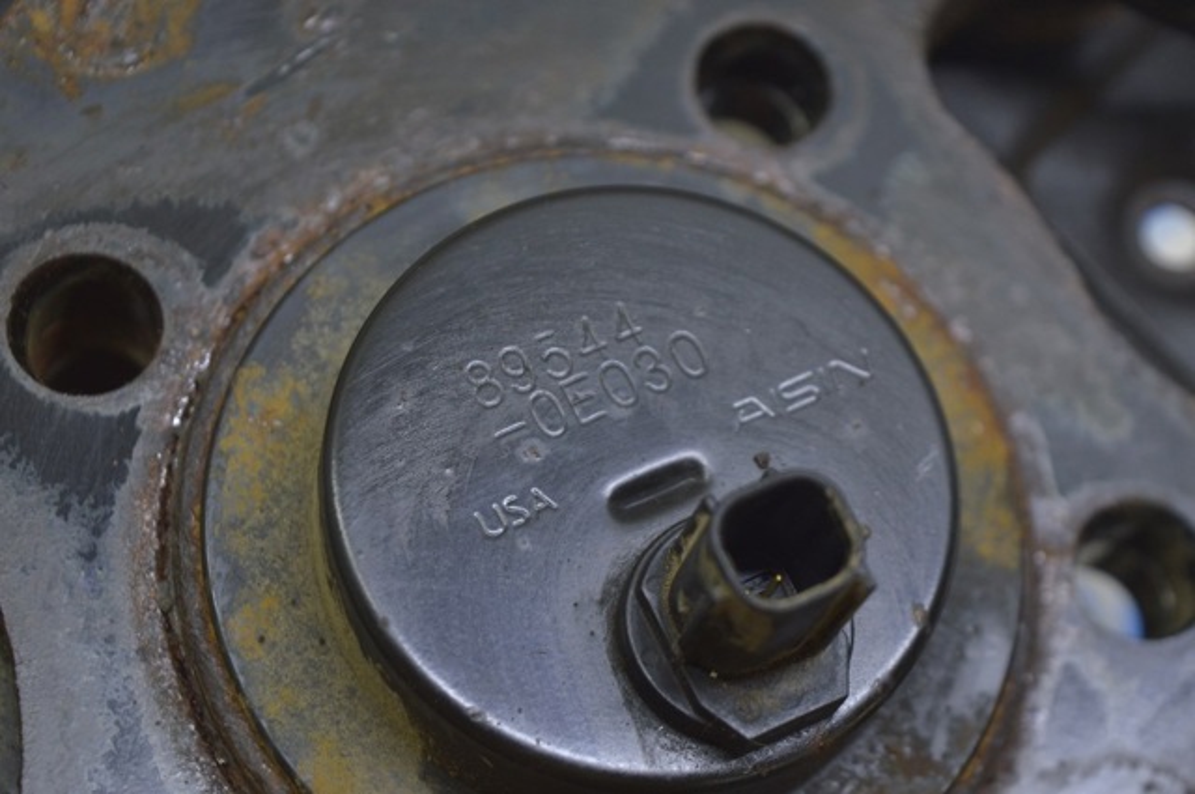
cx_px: 598
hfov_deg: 24.6
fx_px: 2735
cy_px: 397
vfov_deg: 16.5
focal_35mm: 82
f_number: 5.6
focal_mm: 55
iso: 400
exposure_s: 1/20
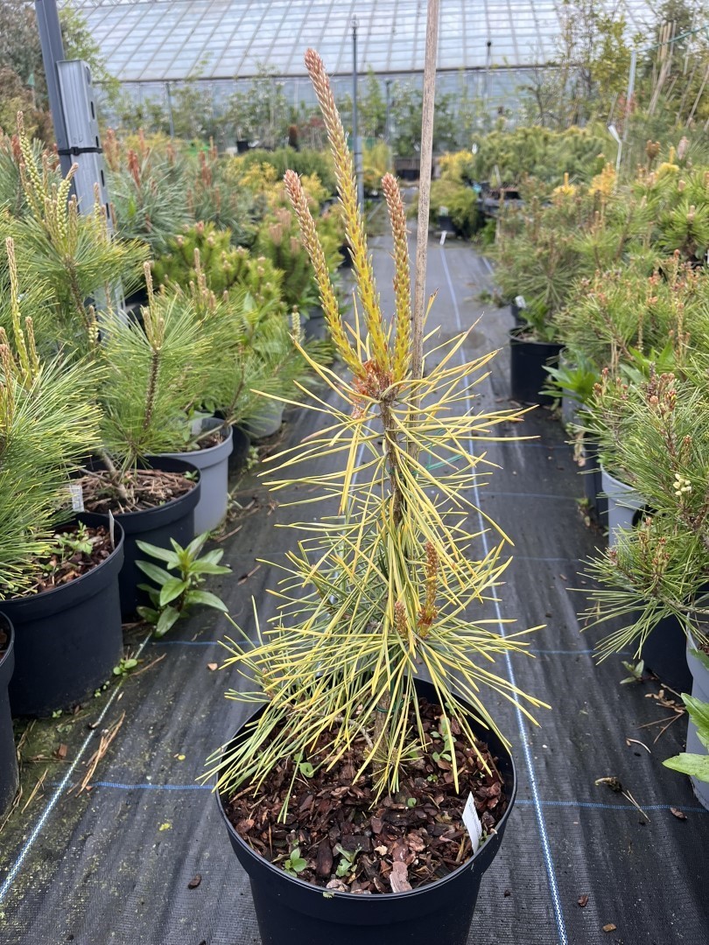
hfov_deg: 53.1
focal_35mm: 26
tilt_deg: -21.6
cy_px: 472
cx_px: 354
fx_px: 710
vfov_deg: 67.3
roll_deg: +1.4
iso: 64
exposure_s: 1/121
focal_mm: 5.1
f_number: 1.6
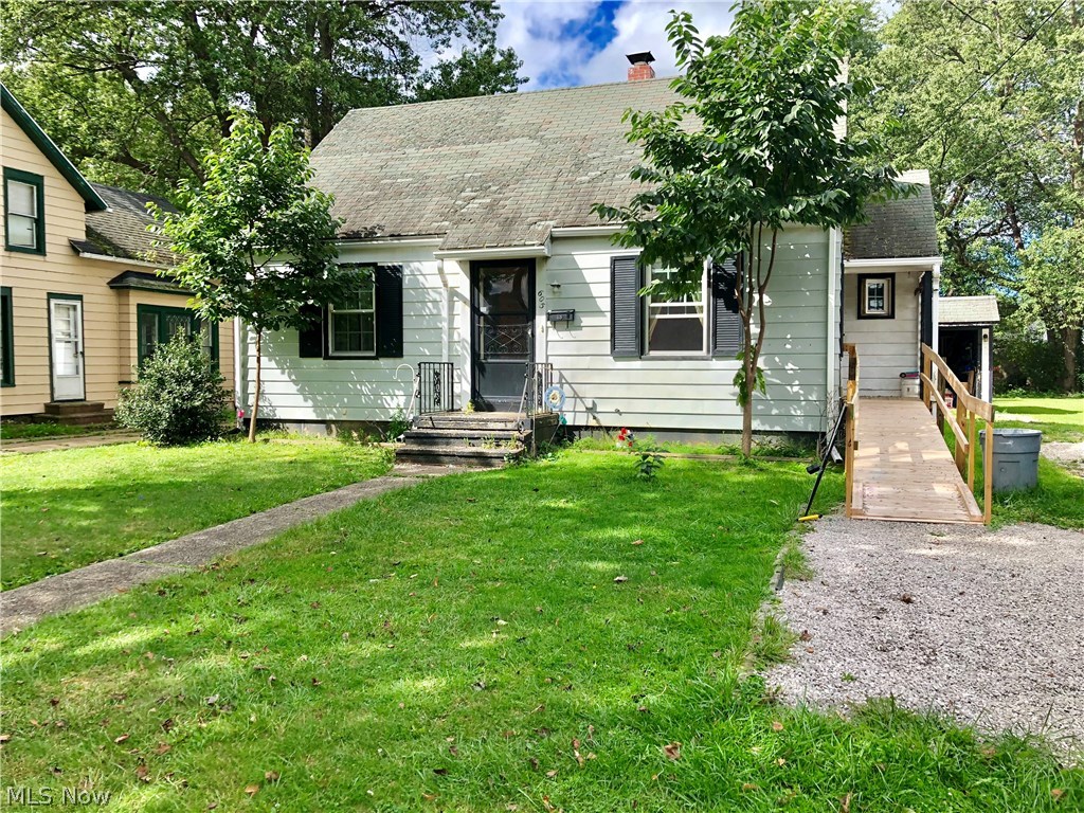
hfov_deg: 63.4
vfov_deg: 49.7
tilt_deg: -4.9
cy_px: 406
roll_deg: -0.1
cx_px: 542
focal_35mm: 28
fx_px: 877
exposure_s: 1/842
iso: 20
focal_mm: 3.99
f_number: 1.8
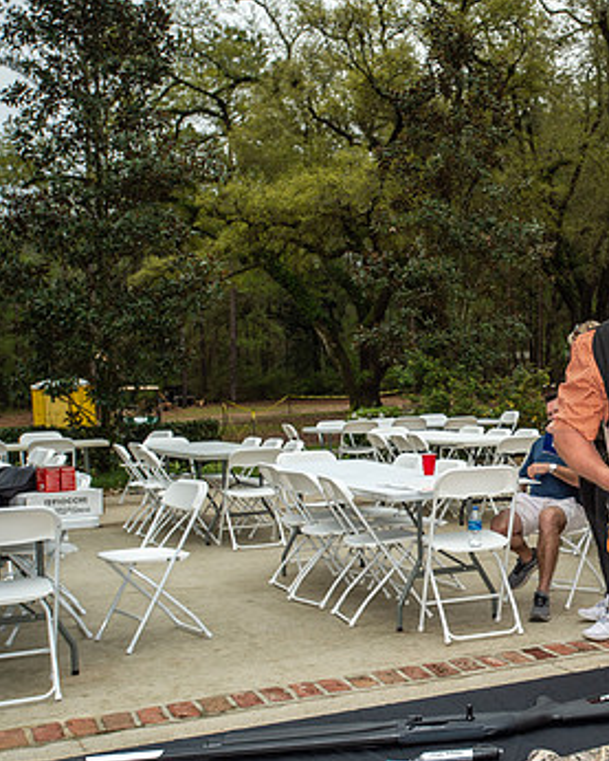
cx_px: 565
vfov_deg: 34.1
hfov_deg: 26.6
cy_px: 413
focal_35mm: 55
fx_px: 1239
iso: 400
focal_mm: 35
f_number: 5.6
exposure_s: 1/800
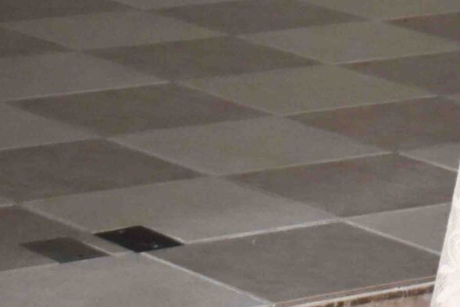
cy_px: -291
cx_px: 819
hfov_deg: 8.7
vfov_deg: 5.9
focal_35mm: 228
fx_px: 2916
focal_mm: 35
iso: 1250
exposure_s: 1/125
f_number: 4.5
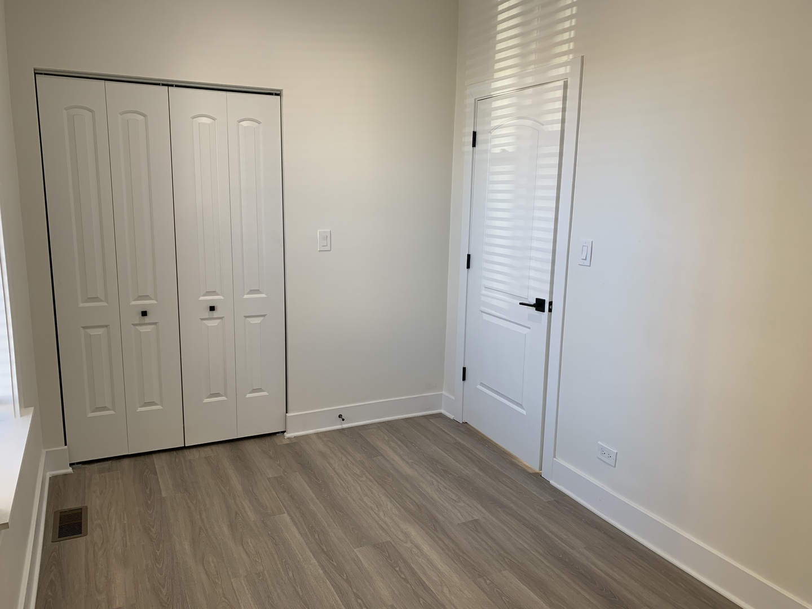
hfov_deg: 67.3
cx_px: 406
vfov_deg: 53.1
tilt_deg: -10.2
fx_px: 610
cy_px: 304
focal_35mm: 26
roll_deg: -0.4
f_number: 1.8
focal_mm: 4.25
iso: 80
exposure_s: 1/121
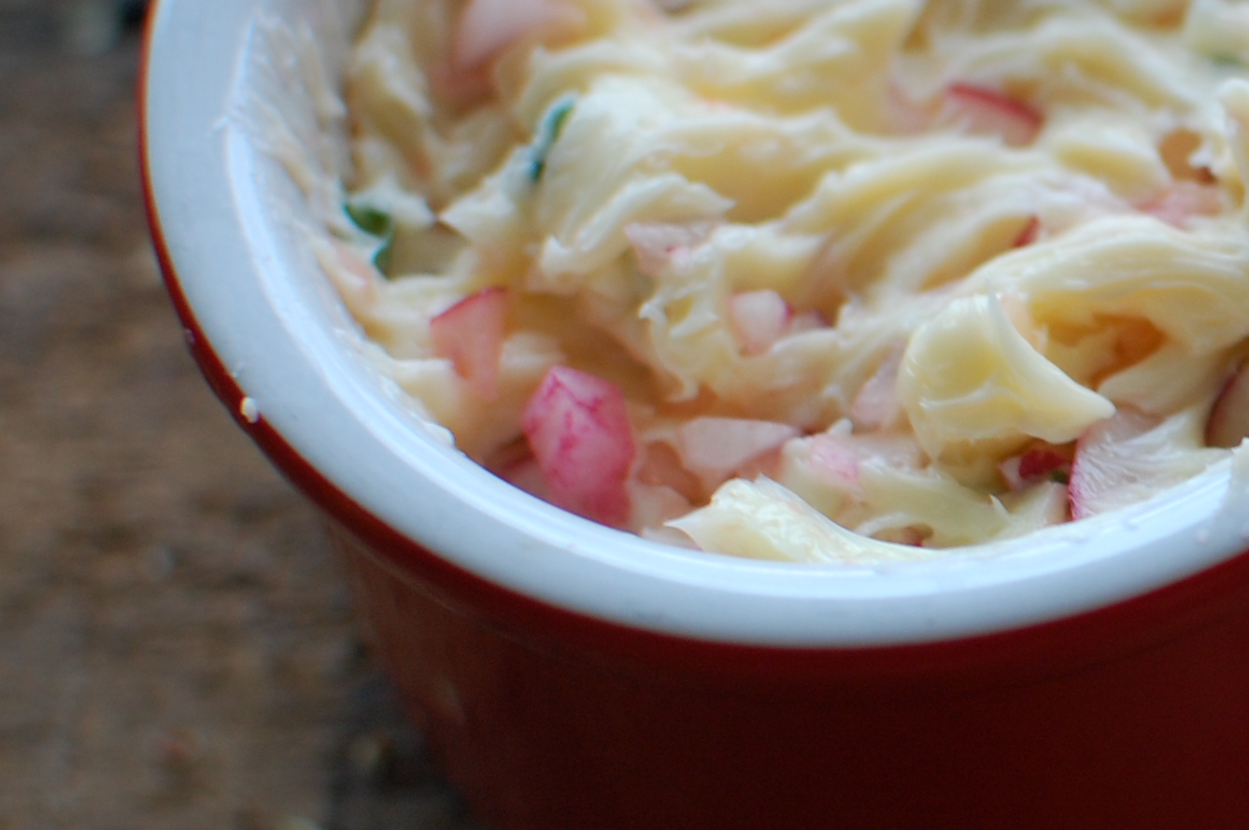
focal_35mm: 118
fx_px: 4095
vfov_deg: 11.6
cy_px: 305
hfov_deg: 16.8
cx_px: 1339
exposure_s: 1/40
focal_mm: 35
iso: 400
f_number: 3.2
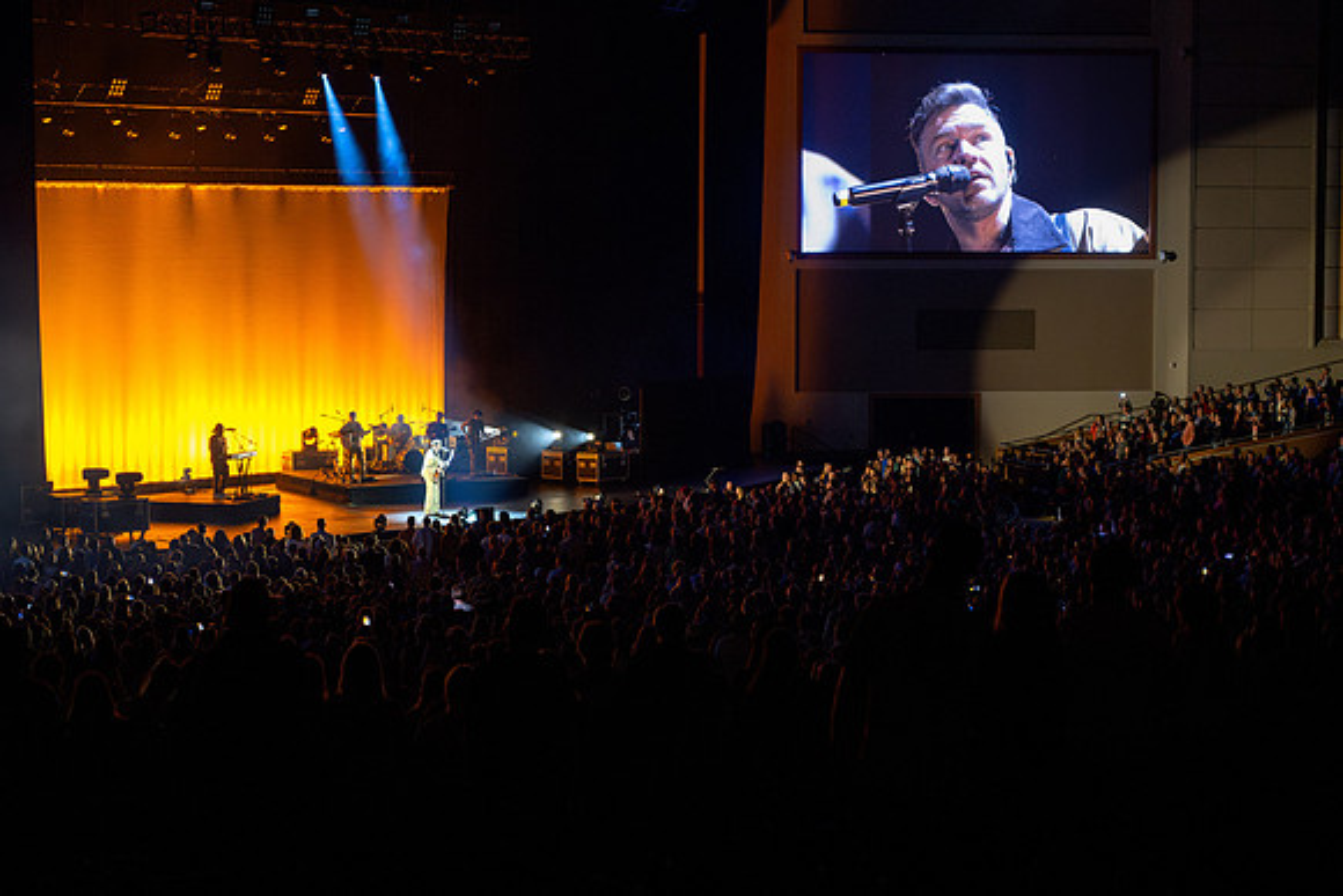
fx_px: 2851
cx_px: 696
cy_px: 407
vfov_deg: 17.9
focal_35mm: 76
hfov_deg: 26.5
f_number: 4
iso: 4000
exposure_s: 1/25
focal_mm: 70
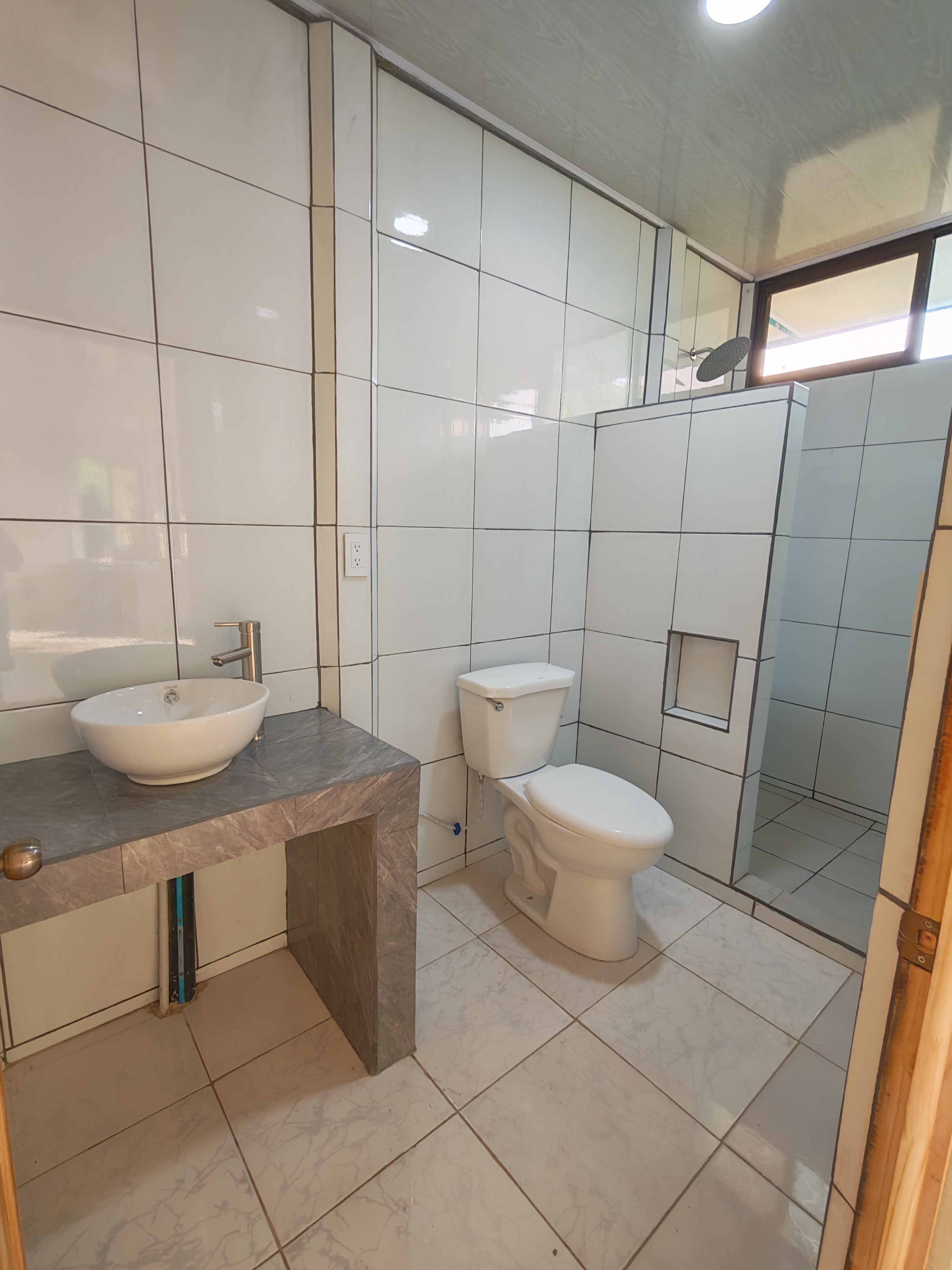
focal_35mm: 16
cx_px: 476
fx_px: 587
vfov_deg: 94.5
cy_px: 635
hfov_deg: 78.1
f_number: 2.2
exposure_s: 1/50
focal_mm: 1.96
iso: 200
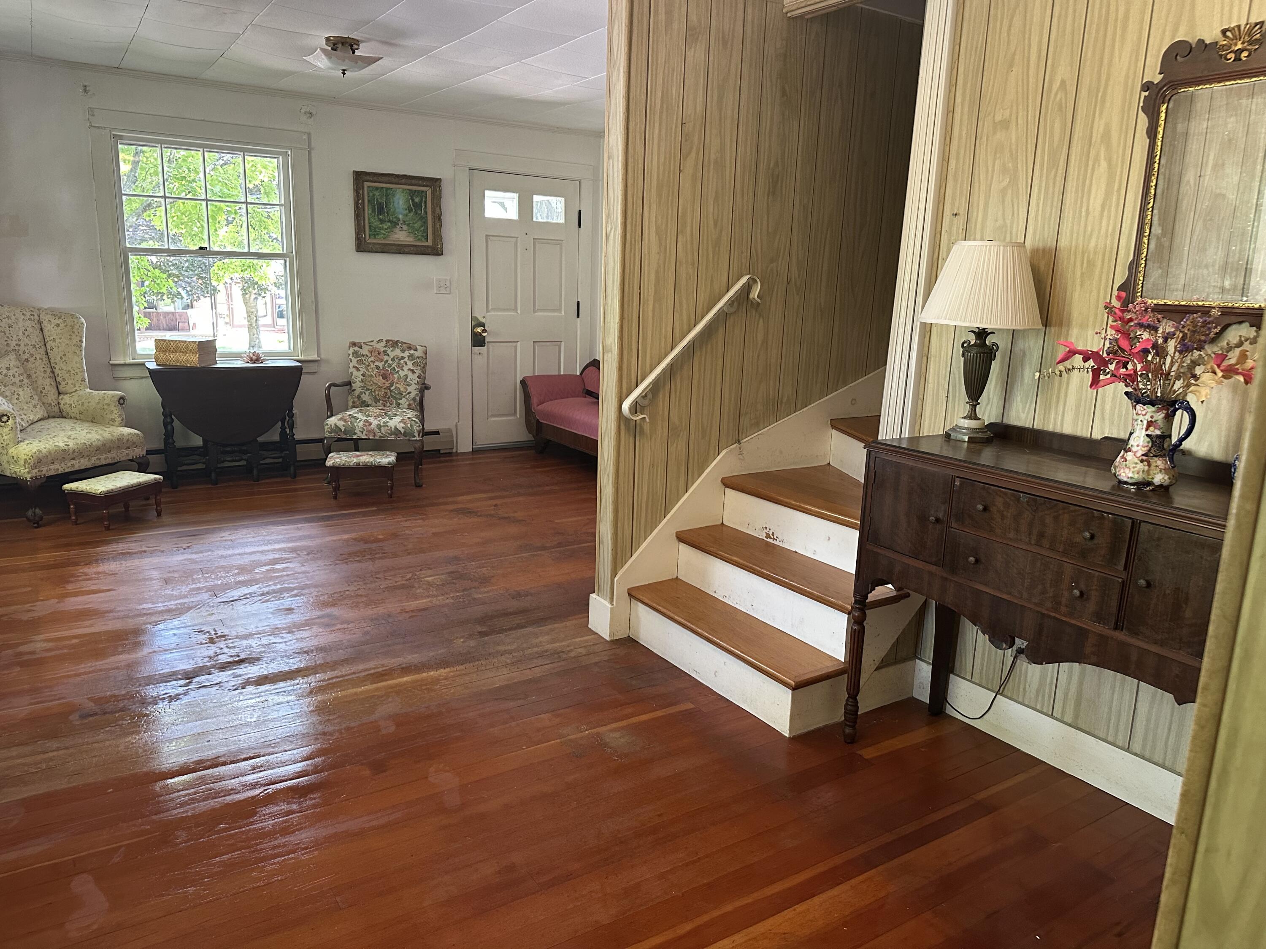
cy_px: 474
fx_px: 878
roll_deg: -2.3
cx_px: 633
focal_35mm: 24
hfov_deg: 71.6
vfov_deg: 56.8
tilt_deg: -12.3
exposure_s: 1/60
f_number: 1.78
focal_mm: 6.86
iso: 400
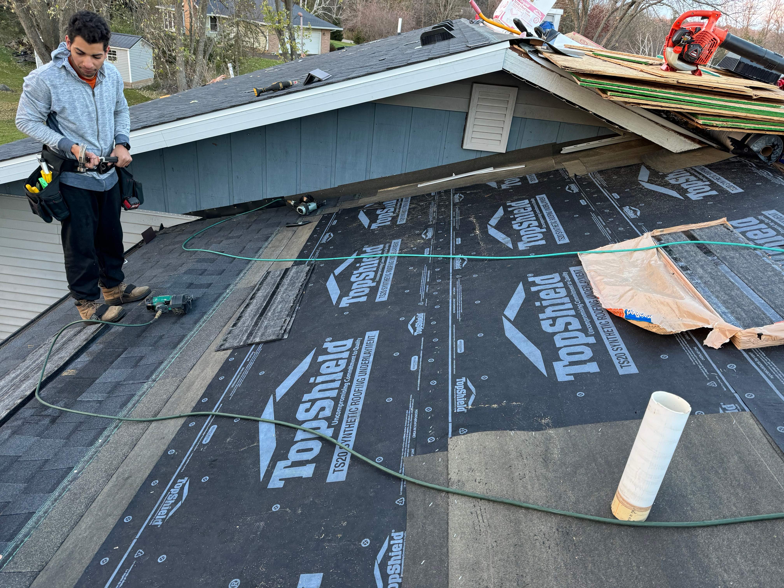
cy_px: 294
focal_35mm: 24
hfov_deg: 71.6
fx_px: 544
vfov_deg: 56.8
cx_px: 392
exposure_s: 1/116
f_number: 1.78
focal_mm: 6.86
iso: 200
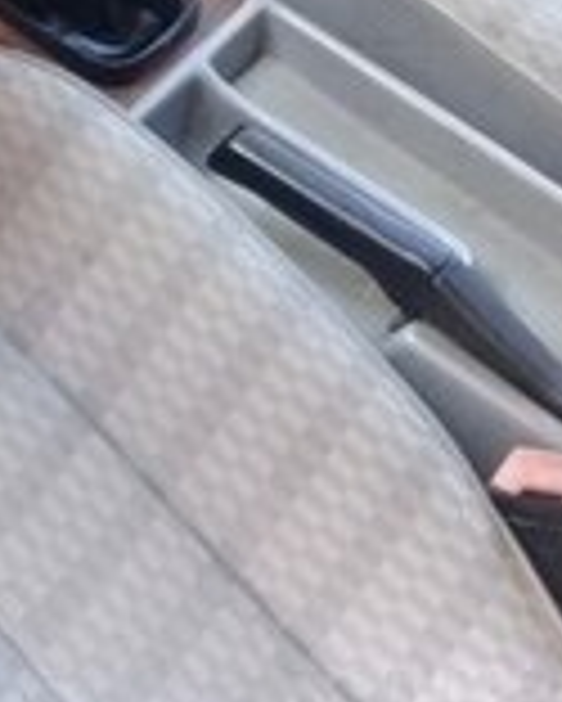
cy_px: -374
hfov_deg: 15.2
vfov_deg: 17.7
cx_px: -184
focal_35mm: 96
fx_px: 1994
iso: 80
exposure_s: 1/33
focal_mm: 3.3
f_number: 2.2
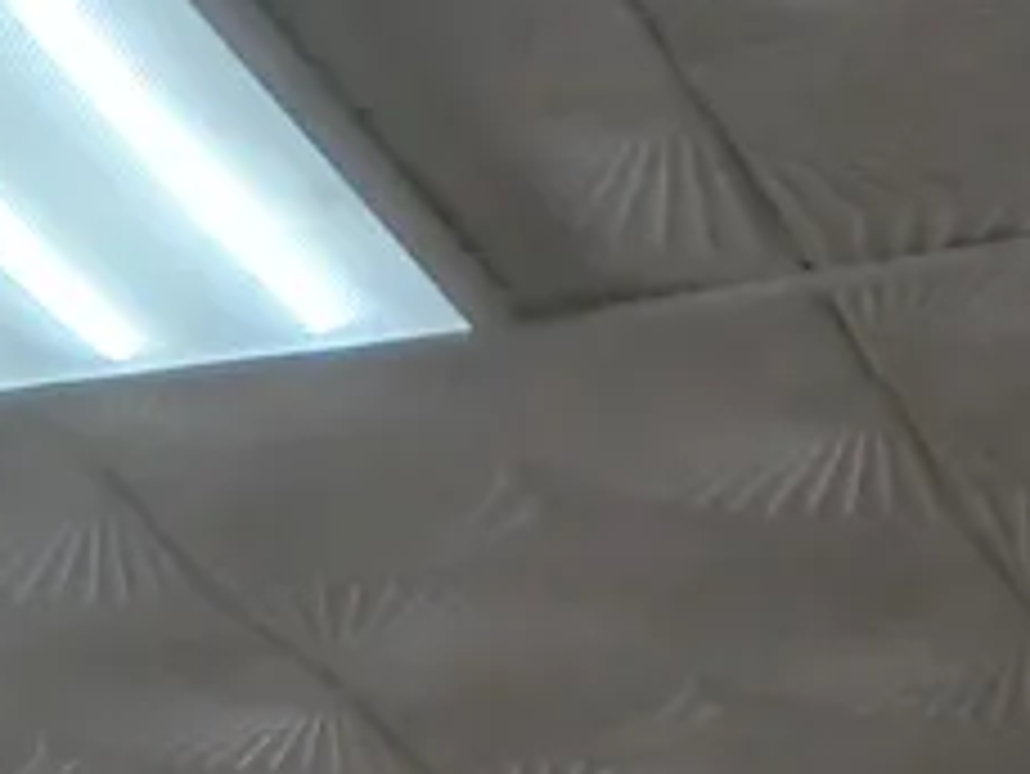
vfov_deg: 7.5
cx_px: -1012
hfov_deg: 10.3
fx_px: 5269
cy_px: 2207
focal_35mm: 177
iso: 100
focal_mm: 4
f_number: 1.8
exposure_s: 1/50
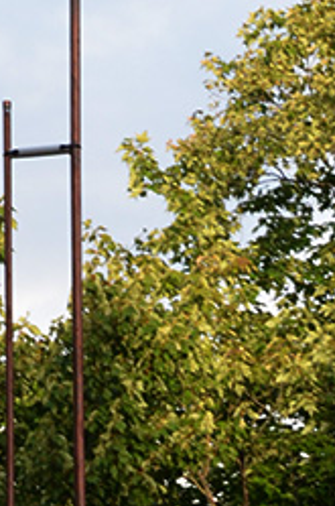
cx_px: 73
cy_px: -197
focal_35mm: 346
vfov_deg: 5.9
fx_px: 4849
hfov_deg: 4.0
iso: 400
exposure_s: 1/125
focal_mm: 56
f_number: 8
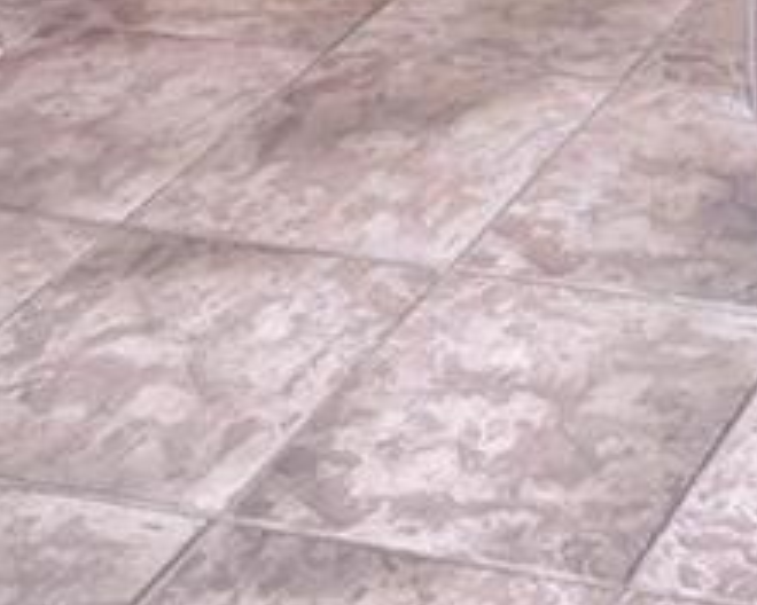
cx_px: 1252
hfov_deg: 15.7
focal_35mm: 109
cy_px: -1153
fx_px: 2442
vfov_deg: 10.5
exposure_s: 1
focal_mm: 16
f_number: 9
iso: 100
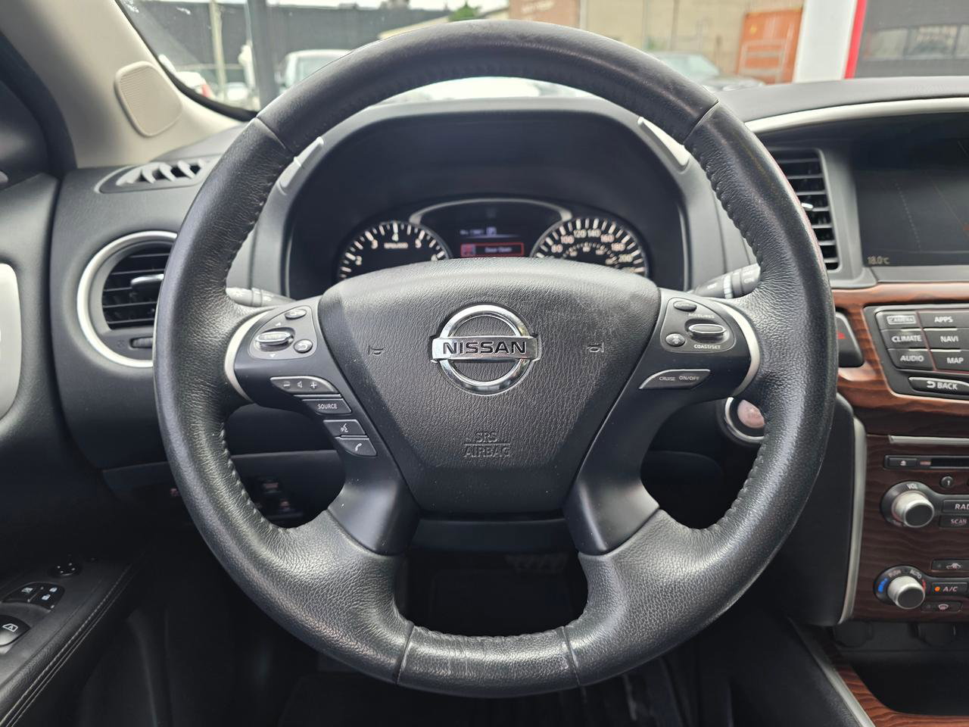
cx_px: 484
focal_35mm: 23
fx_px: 644
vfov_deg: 58.9
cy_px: 364
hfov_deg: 73.9
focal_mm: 6.3
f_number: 1.7
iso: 25
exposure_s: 1/54.7
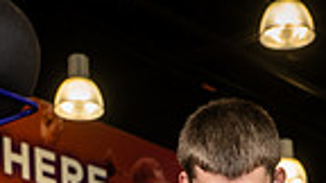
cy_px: 504
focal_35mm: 157
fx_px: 1357
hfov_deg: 13.7
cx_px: 240
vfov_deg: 7.1
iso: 500
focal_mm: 48
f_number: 5.6
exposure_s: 1/250
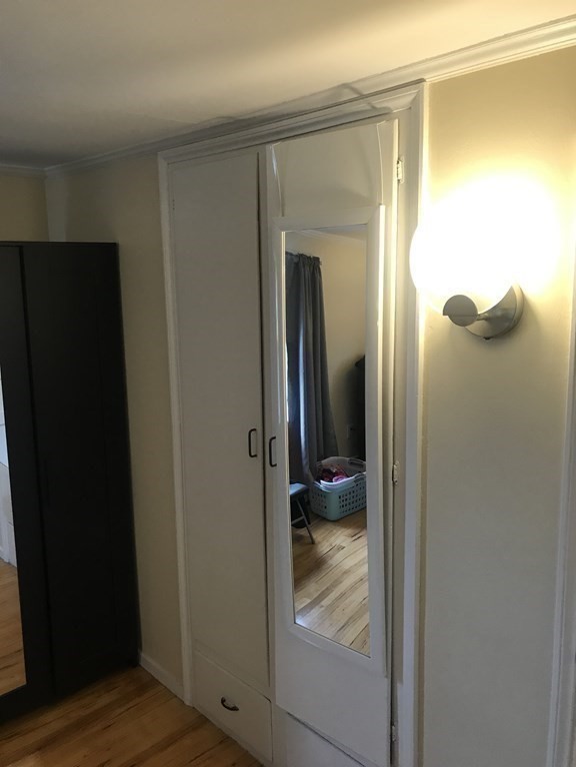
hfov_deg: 49.7
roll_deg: +1.1
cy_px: 384
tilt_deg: -10.1
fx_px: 621
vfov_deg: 63.4
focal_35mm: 28
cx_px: 288
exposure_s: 1/30
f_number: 1.8
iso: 40
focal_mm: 3.99
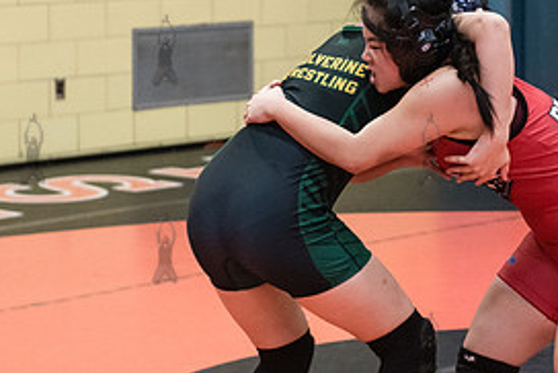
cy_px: 149
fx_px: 2312
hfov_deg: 13.7
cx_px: 429
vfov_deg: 9.2
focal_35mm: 149
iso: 8000
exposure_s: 1/500
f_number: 3.2
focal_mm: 70
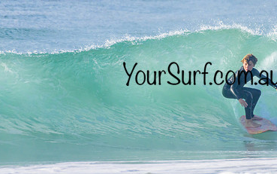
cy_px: 67
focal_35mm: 1603
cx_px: 200
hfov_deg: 1.3
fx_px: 12107
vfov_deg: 0.8
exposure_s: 1/2000
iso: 1250
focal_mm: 1000
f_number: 11
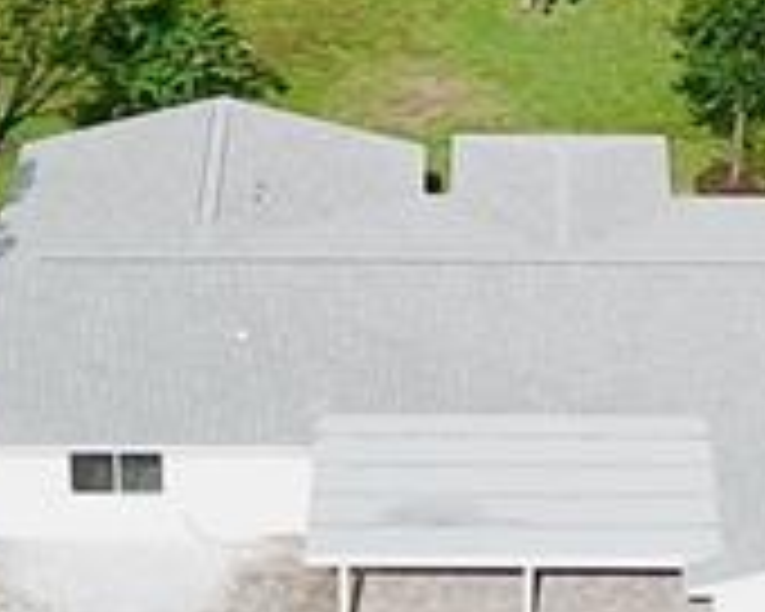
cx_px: 508
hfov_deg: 12.6
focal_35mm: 153
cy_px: 81
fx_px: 3464
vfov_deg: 10.1
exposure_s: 1/2299
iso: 100
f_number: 2.2
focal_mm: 4.73
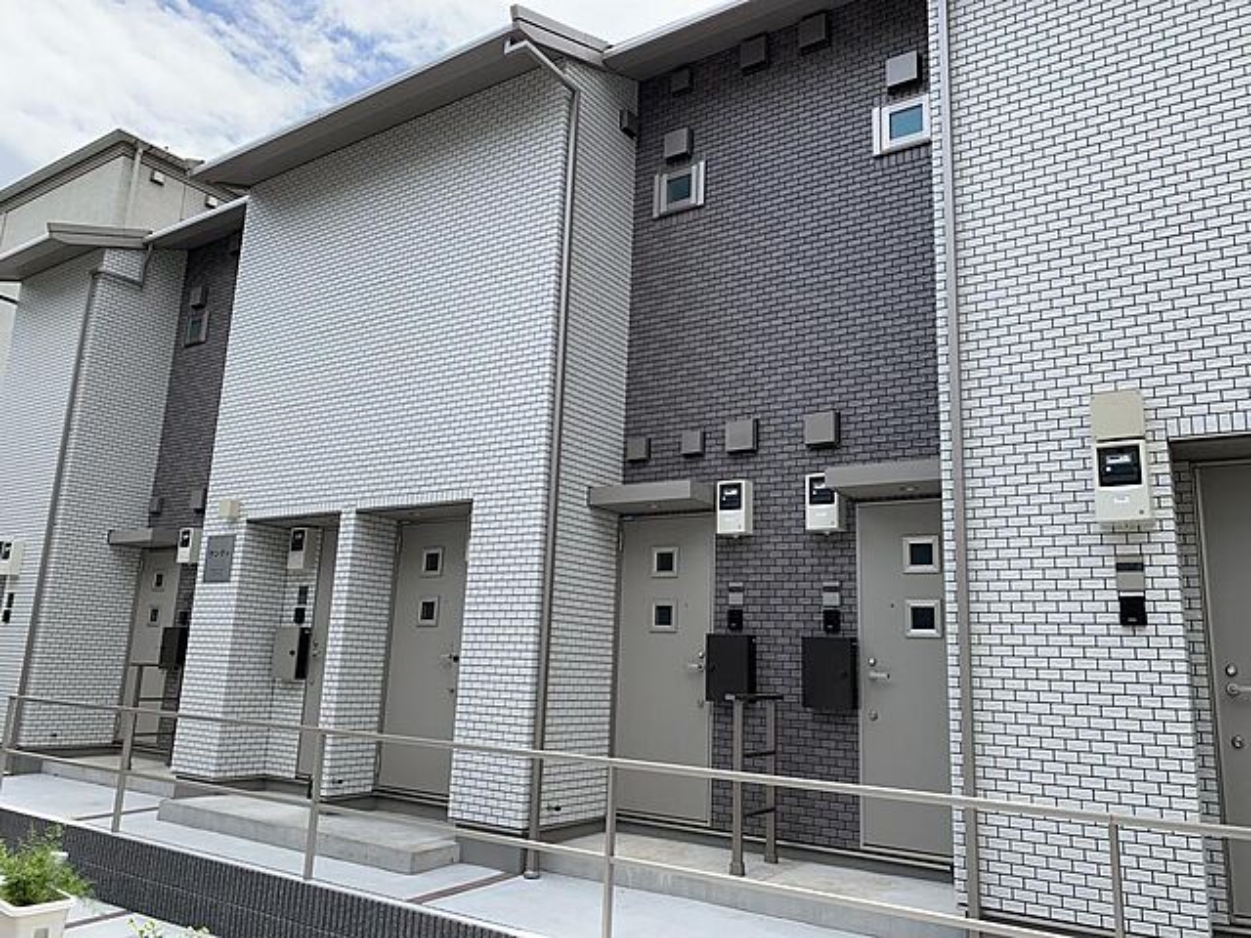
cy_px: 469
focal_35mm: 26
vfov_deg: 53.1
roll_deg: -2.2
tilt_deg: +12.7
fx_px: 940
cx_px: 626
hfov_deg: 67.3
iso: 25
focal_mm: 4.25
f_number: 1.8
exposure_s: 1/1111
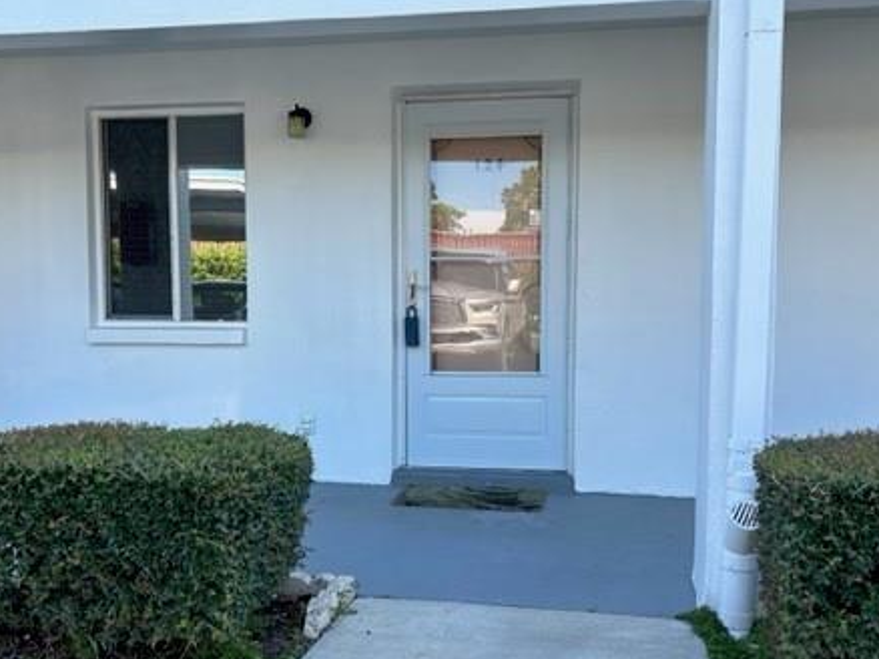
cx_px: 437
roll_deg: +1.0
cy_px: 370
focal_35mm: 38
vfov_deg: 37.6
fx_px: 964
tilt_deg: -2.5
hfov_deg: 49.0
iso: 50
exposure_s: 1/650
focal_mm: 5.7
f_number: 1.5
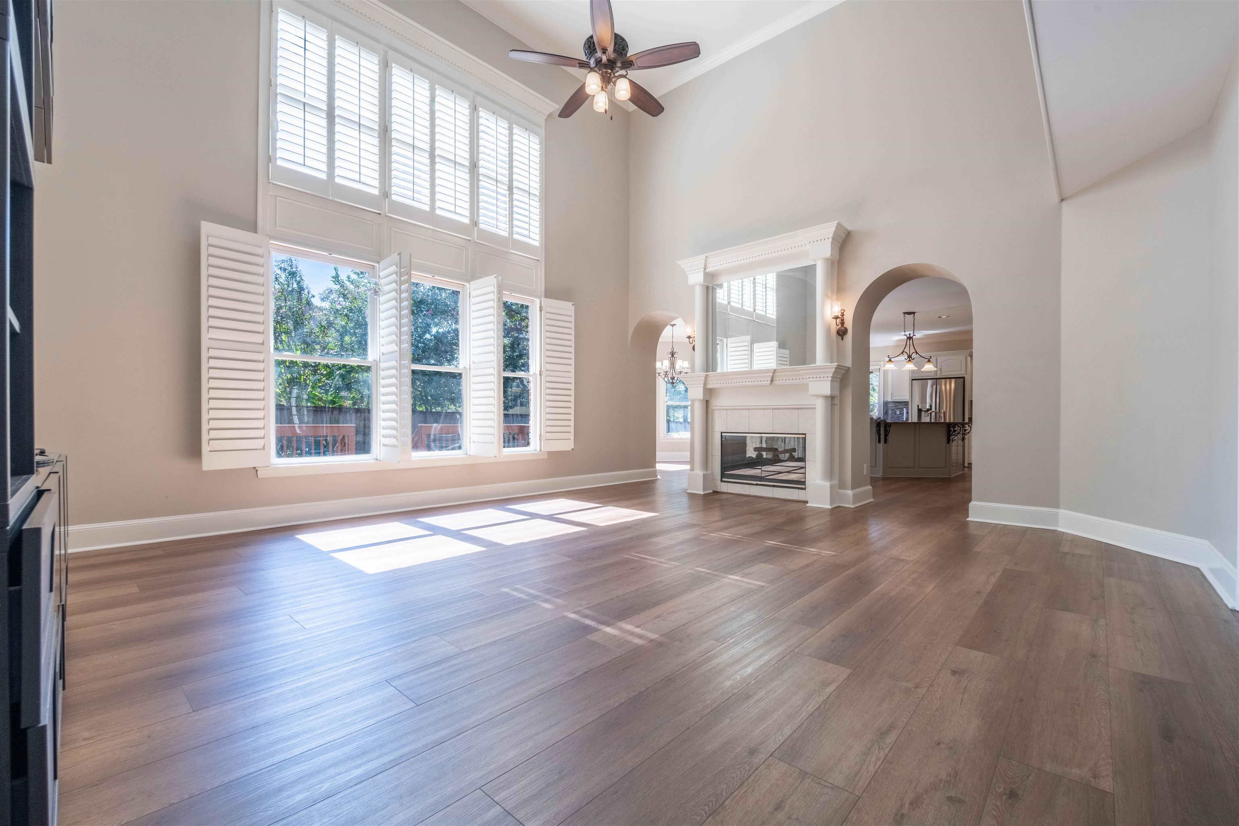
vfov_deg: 77.3
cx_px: 620
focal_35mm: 15
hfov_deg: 100.4
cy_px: 413
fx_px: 516
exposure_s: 1/125
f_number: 11
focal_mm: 15
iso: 400
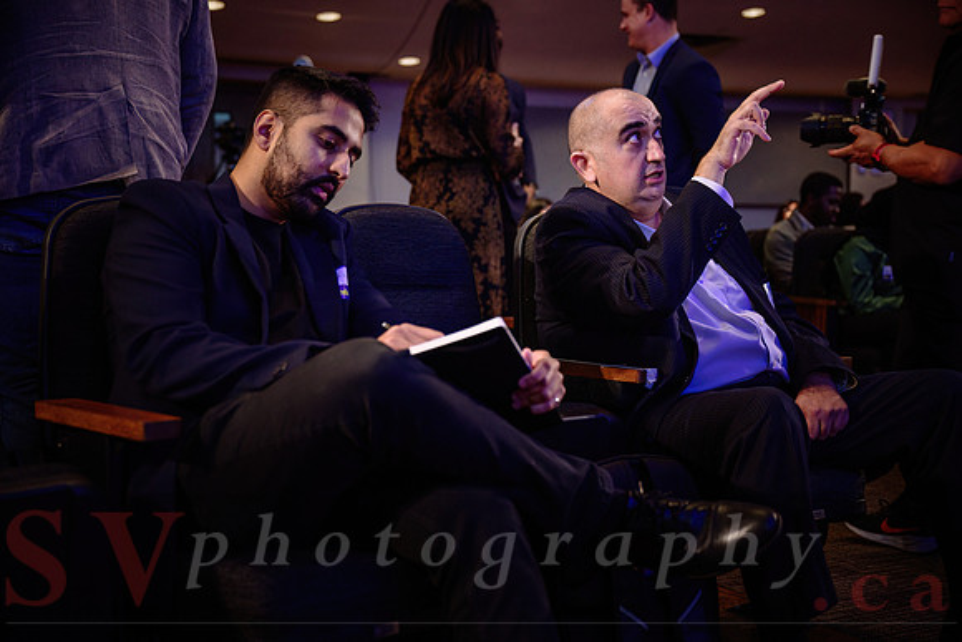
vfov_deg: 29.9
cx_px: 481
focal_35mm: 45
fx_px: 1203
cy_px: 321
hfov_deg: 43.6
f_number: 2.8
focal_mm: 45
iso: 1600
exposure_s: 1/80
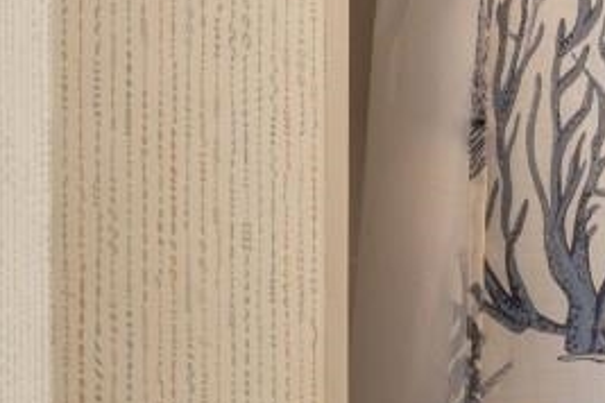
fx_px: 1529
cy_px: 969
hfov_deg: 20.9
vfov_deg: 12.1
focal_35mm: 91
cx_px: 725
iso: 100
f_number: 4.5
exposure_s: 1/8
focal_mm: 10
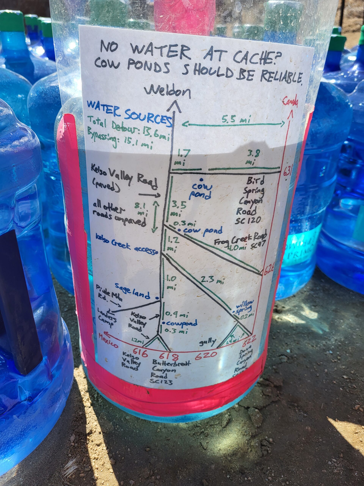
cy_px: 243
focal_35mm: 26
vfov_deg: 67.3
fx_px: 365
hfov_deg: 53.1
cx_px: 182
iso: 40
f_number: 1.8
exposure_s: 1/1874
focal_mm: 5.4
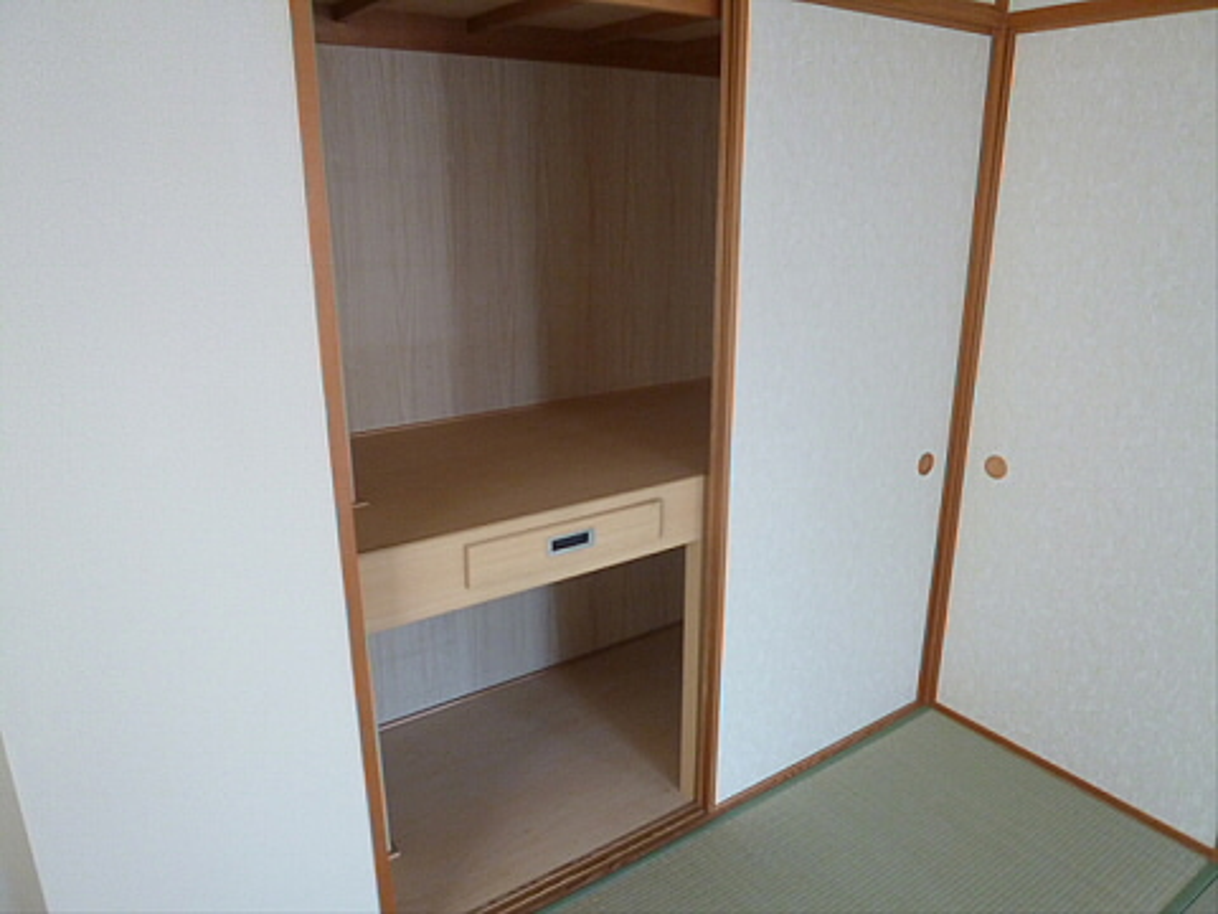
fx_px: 844
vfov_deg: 56.8
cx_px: 609
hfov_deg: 71.6
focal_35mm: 24
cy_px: 457
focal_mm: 4.3
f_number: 2.5
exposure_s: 1/60
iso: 320
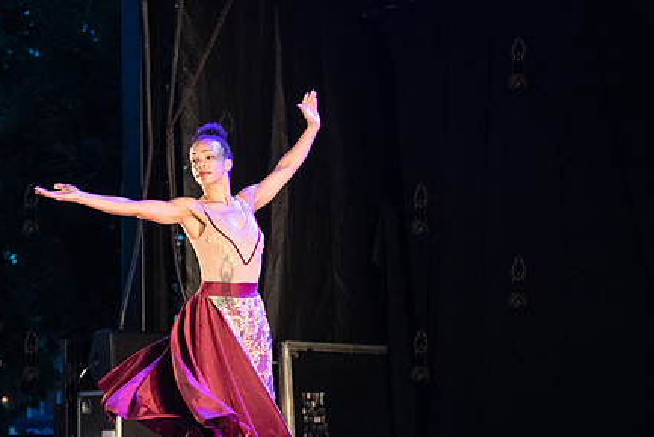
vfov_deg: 16.4
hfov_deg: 24.4
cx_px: 225
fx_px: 1508
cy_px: 280
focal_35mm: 83
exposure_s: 1/250
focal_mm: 62
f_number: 2.8
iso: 5000
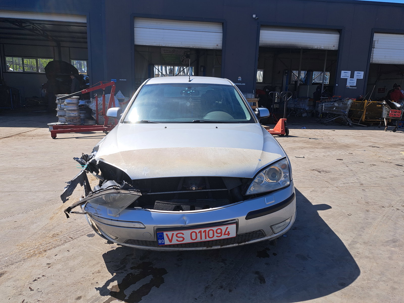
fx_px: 280
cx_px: 202
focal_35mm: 24
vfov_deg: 56.8
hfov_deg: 71.6
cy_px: 152
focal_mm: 5.23
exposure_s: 1/1374
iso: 50
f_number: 1.8
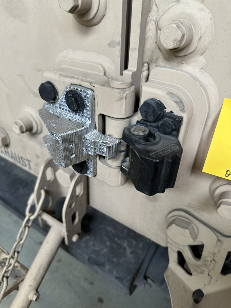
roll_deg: -3.4
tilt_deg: -35.1
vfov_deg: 71.6
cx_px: 116
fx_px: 214
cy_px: 154
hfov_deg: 56.8
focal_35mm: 24
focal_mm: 6.86
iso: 200
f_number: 1.78
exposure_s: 1/50
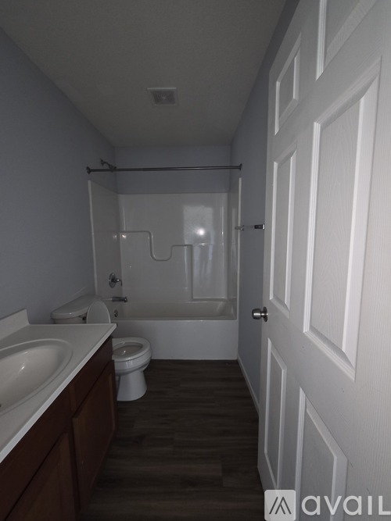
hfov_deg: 89.9
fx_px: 196
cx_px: 196
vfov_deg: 106.2
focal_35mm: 13
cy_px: 260
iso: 1250
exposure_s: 1/11.5
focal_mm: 2.2
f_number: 2.2
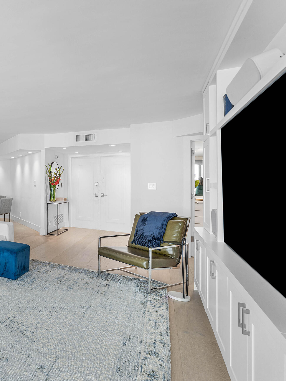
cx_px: -15
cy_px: 174
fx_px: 264
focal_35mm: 24
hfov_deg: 45.5
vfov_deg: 71.5
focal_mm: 14.6
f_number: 8
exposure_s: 1/60
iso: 160
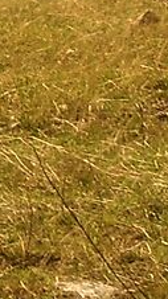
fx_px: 3693
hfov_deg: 2.5
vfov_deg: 4.5
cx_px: -742
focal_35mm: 466
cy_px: -446
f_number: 10
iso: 200
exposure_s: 1/320
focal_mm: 28
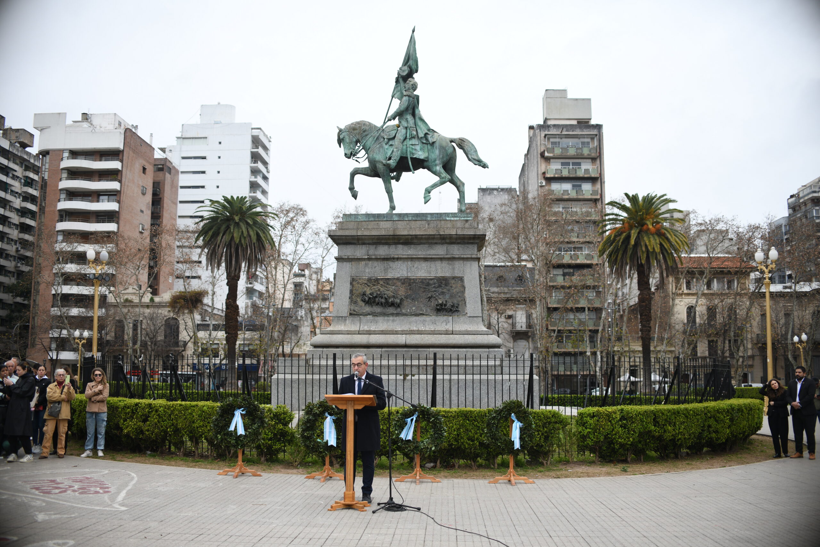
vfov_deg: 37.9
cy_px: 274
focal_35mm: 35
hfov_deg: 54.4
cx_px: 410
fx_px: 797
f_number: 2.8
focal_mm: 35
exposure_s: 1/500
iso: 125
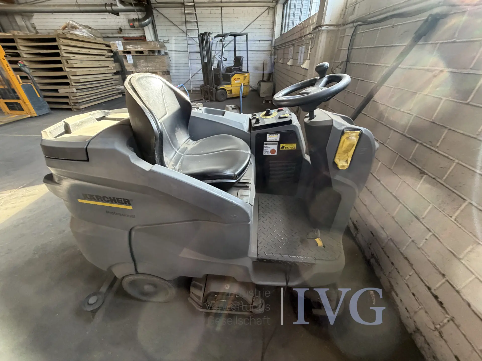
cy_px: 180
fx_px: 195
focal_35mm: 14
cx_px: 241
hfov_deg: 102.1
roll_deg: -2.8
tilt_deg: -36.7
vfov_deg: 85.7
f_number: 2.2
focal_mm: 2.22
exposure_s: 1/75
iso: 320
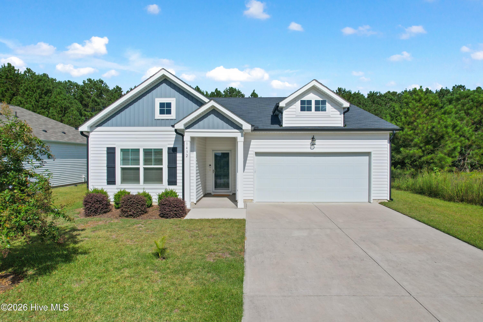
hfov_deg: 78.6
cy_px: 161
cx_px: 242
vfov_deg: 57.2
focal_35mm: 22
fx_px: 295
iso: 140
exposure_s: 1/1000
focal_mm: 8.38
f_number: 2.8
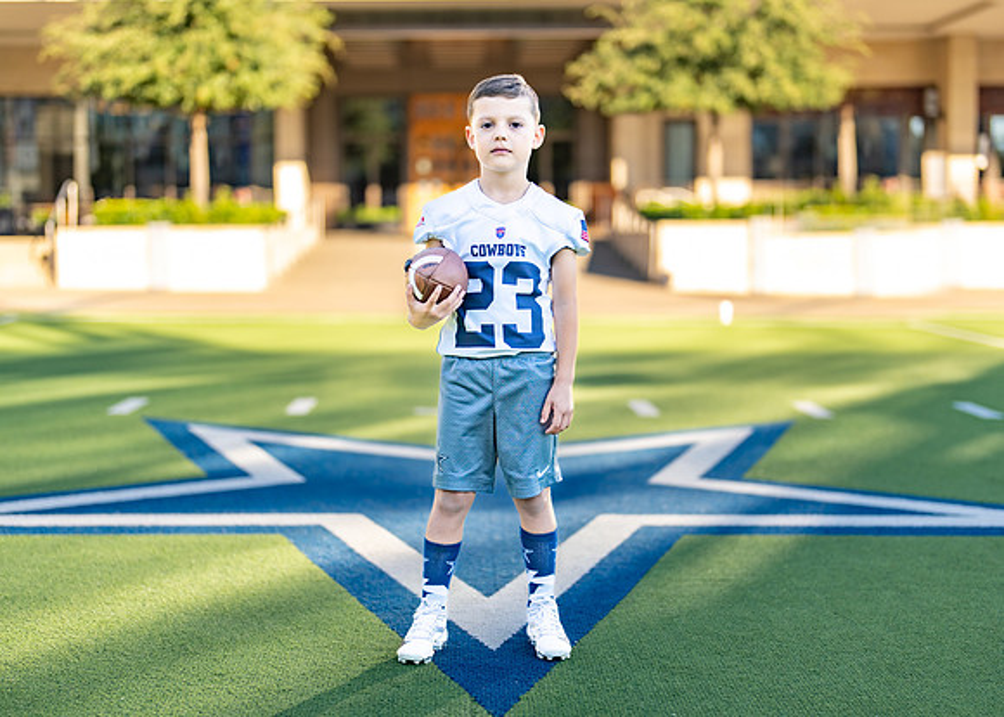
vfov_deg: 24.2
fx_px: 1672
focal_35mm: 59
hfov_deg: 33.4
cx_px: 512
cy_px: 385
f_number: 1.2
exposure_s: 1/2500
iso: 100
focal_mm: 50
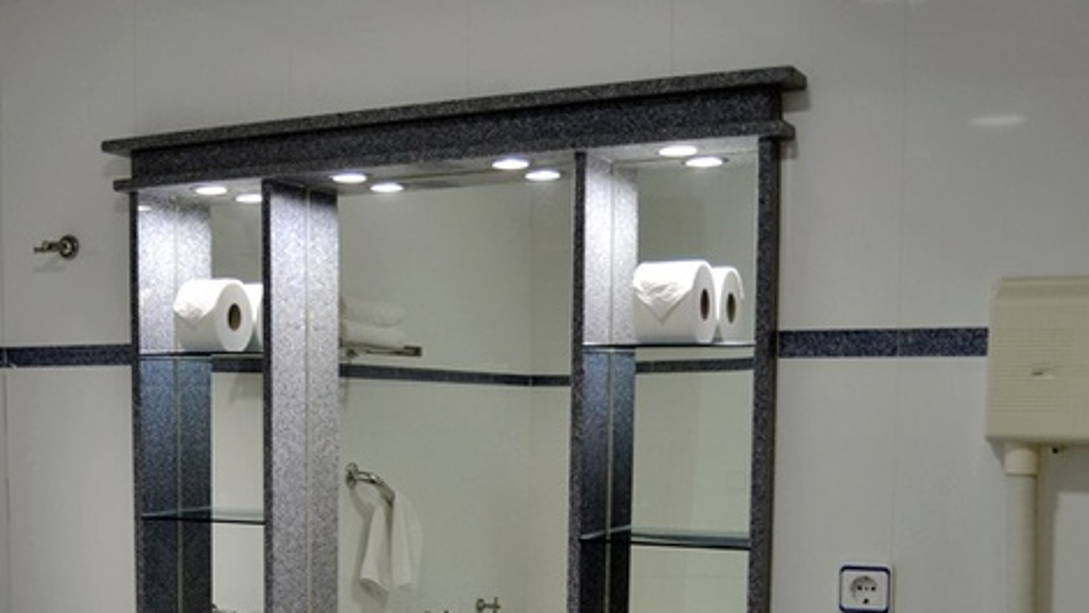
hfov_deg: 41.8
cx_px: 298
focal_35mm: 48
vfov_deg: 24.2
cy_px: 549
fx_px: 1386
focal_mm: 18
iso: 400
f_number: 4
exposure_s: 1/60
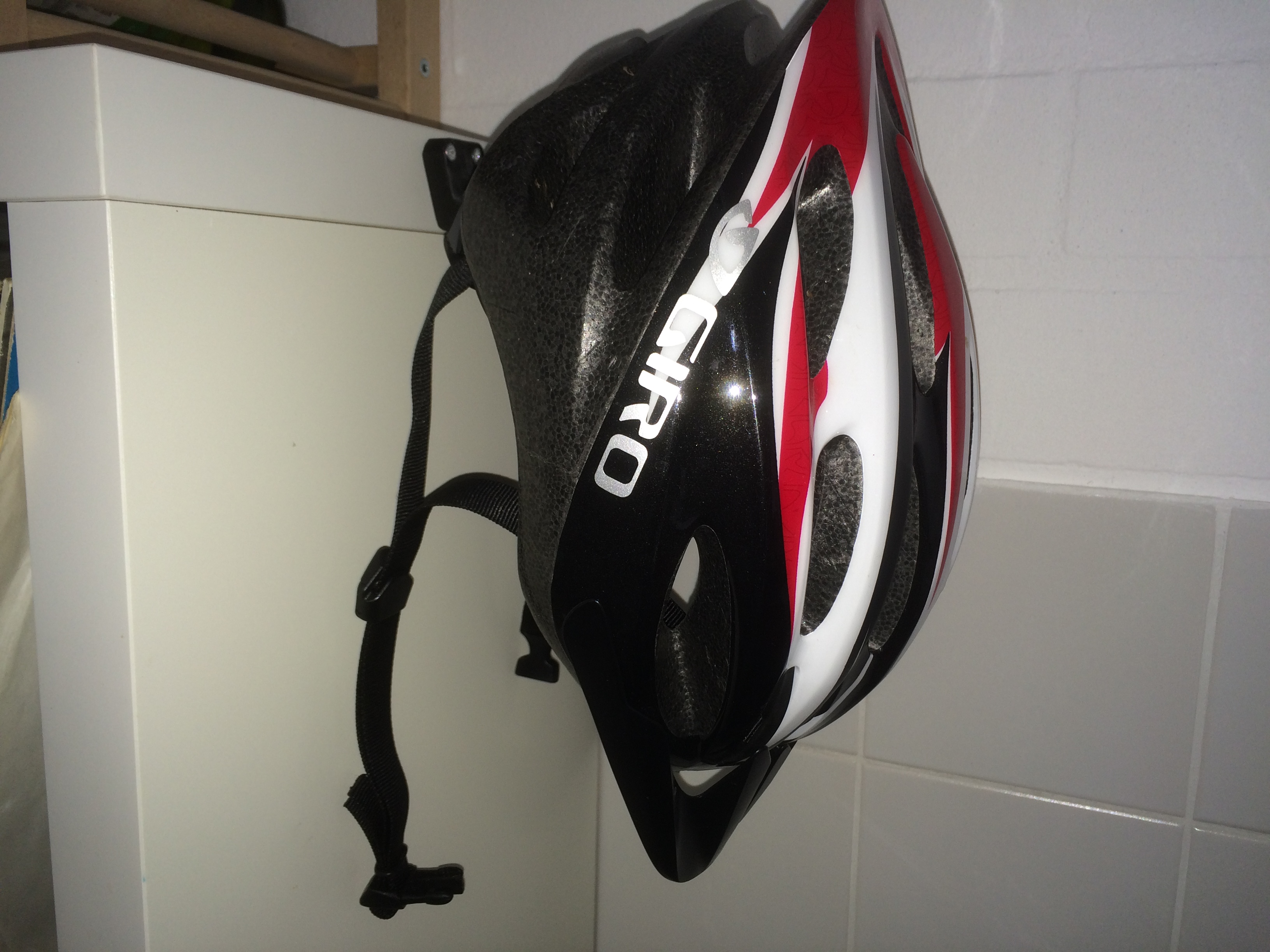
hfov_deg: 61.7
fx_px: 1064
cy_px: 476
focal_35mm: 29
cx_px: 635
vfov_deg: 48.2
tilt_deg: -10.2
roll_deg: -0.6
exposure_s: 1/45
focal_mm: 4.15
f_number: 2.2
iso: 32
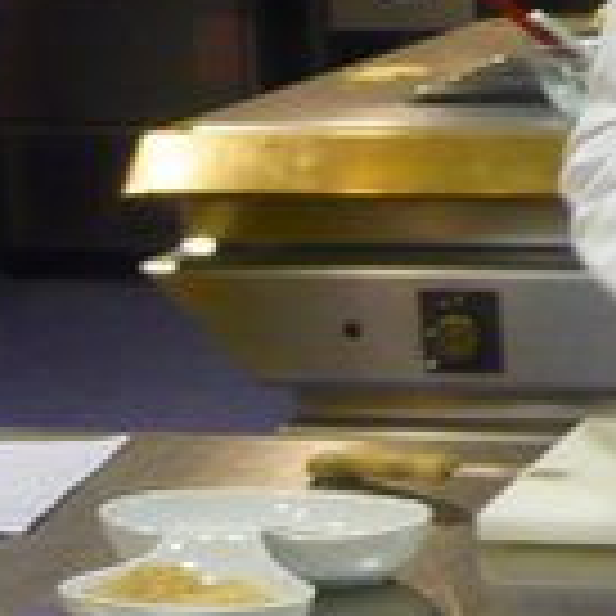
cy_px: 97
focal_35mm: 113
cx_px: 922
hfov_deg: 14.4
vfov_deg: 15.3
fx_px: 2275
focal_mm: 5.8
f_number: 2.8
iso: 200
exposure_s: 1/10
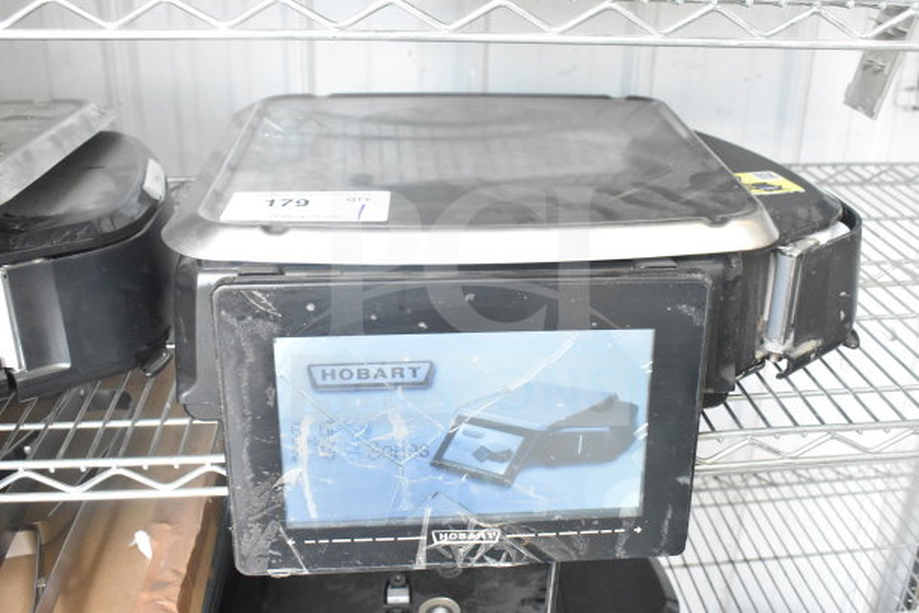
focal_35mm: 36
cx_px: 460
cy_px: 306
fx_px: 919
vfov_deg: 36.9
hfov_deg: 53.1
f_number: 7.1
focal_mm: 24
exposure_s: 1/200
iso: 6400
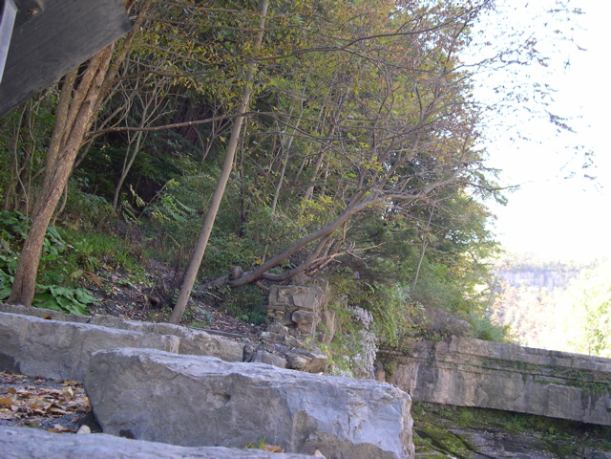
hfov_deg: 49.0
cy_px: 230
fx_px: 671
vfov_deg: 37.7
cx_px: 306
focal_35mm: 38
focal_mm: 8
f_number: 2.8
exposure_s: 1/48
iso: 100
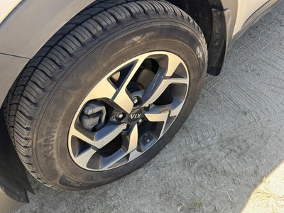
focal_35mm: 26
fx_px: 213
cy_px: 106
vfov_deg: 53.1
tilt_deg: -51.2
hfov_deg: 67.3
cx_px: 142
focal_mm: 5.1
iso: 50
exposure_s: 1/346
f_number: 1.6
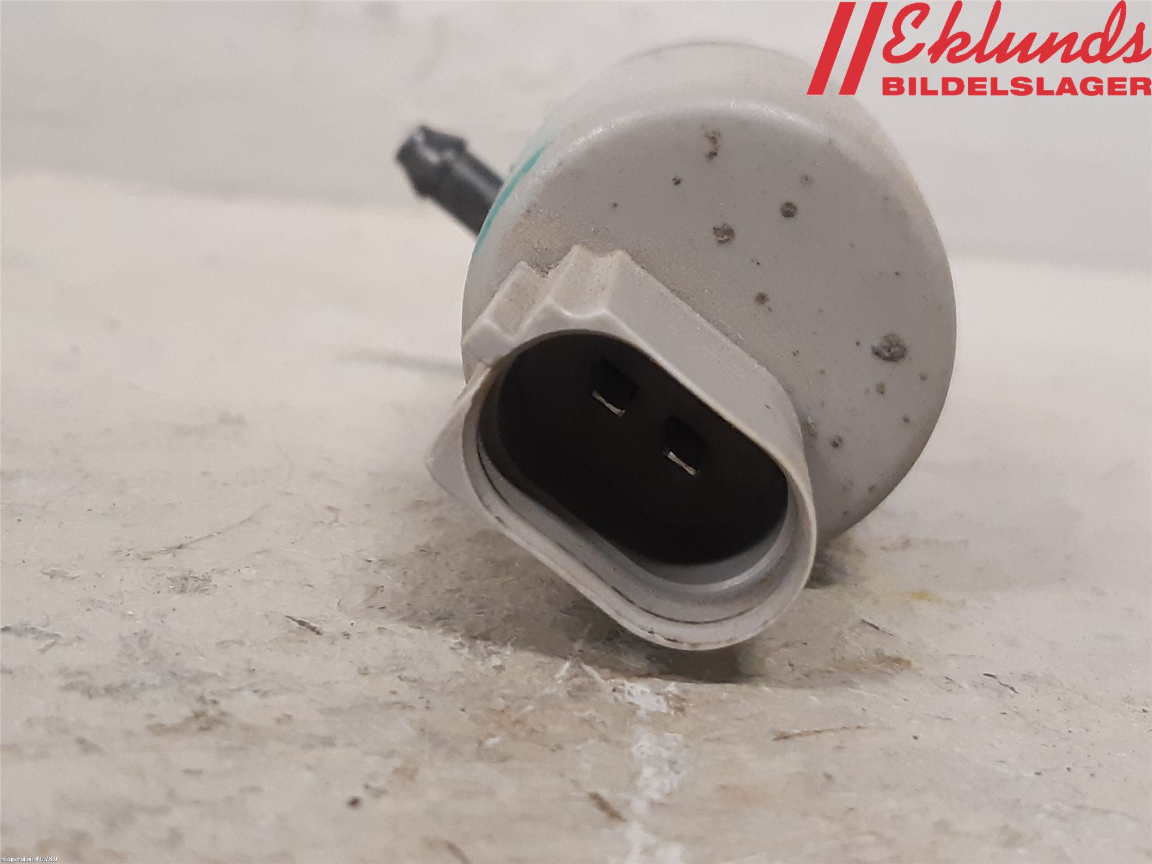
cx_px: 576
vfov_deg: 53.1
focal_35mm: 26
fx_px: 865
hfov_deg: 67.3
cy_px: 432
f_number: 1.7
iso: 200
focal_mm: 3.93
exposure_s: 1/33
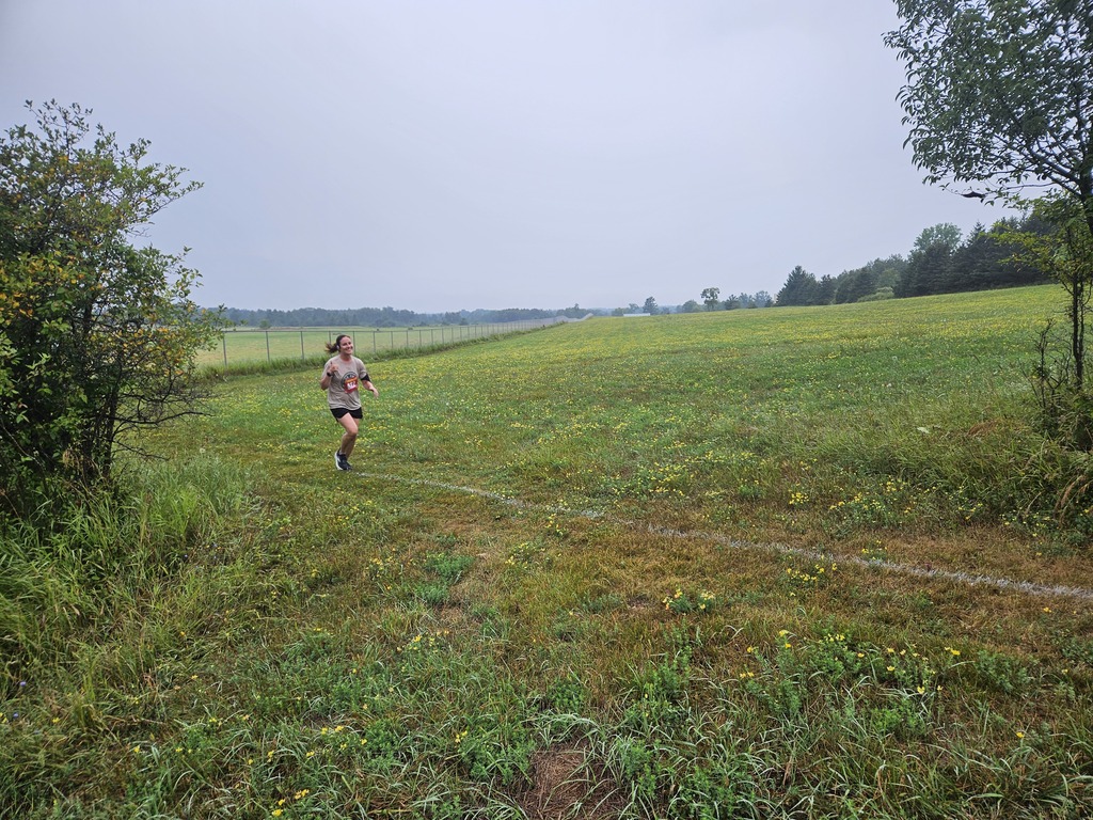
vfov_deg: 58.9
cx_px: 546
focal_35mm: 23
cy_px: 410
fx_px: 726
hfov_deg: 73.9
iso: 25
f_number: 1.8
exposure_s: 1/353
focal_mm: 5.4
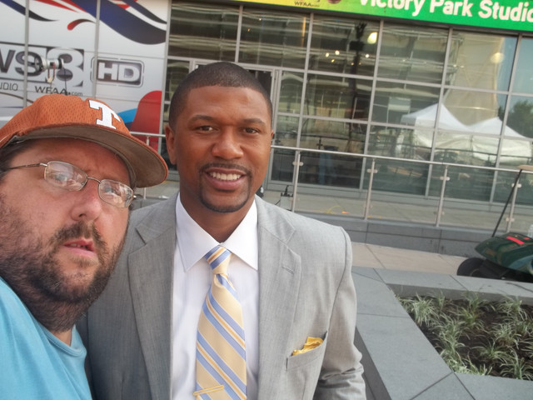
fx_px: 508
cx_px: 266
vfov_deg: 42.9
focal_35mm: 33
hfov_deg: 55.4
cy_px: 200
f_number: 3.3
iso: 64
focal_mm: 5.9
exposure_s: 1/200
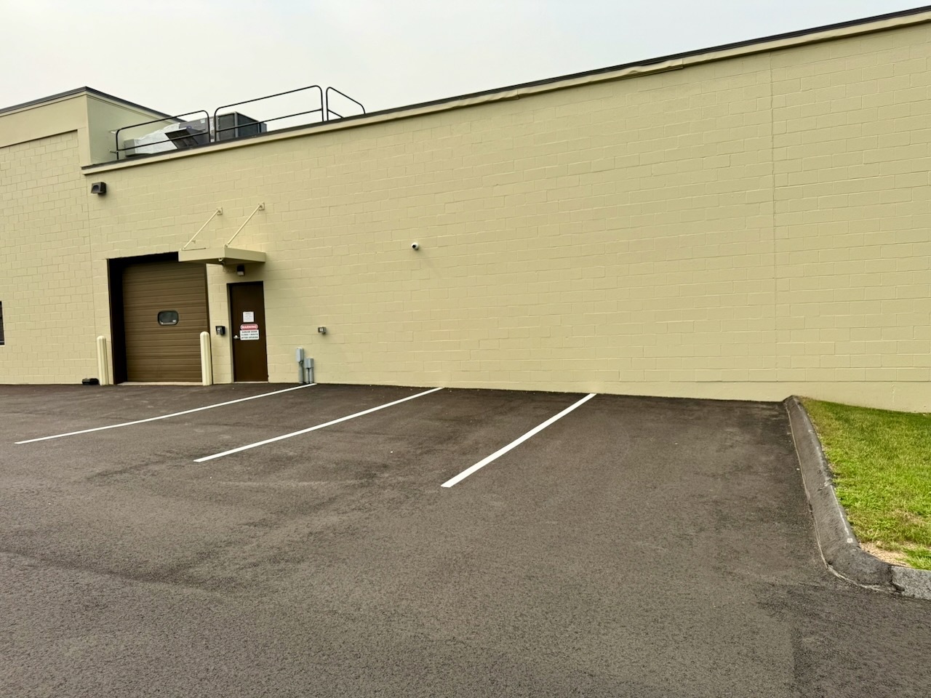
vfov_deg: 56.8
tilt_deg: -2.6
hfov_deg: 71.6
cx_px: 466
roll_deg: +1.6
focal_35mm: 24
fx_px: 645
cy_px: 349
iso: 80
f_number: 1.78
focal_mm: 6.76
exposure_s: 1/3279
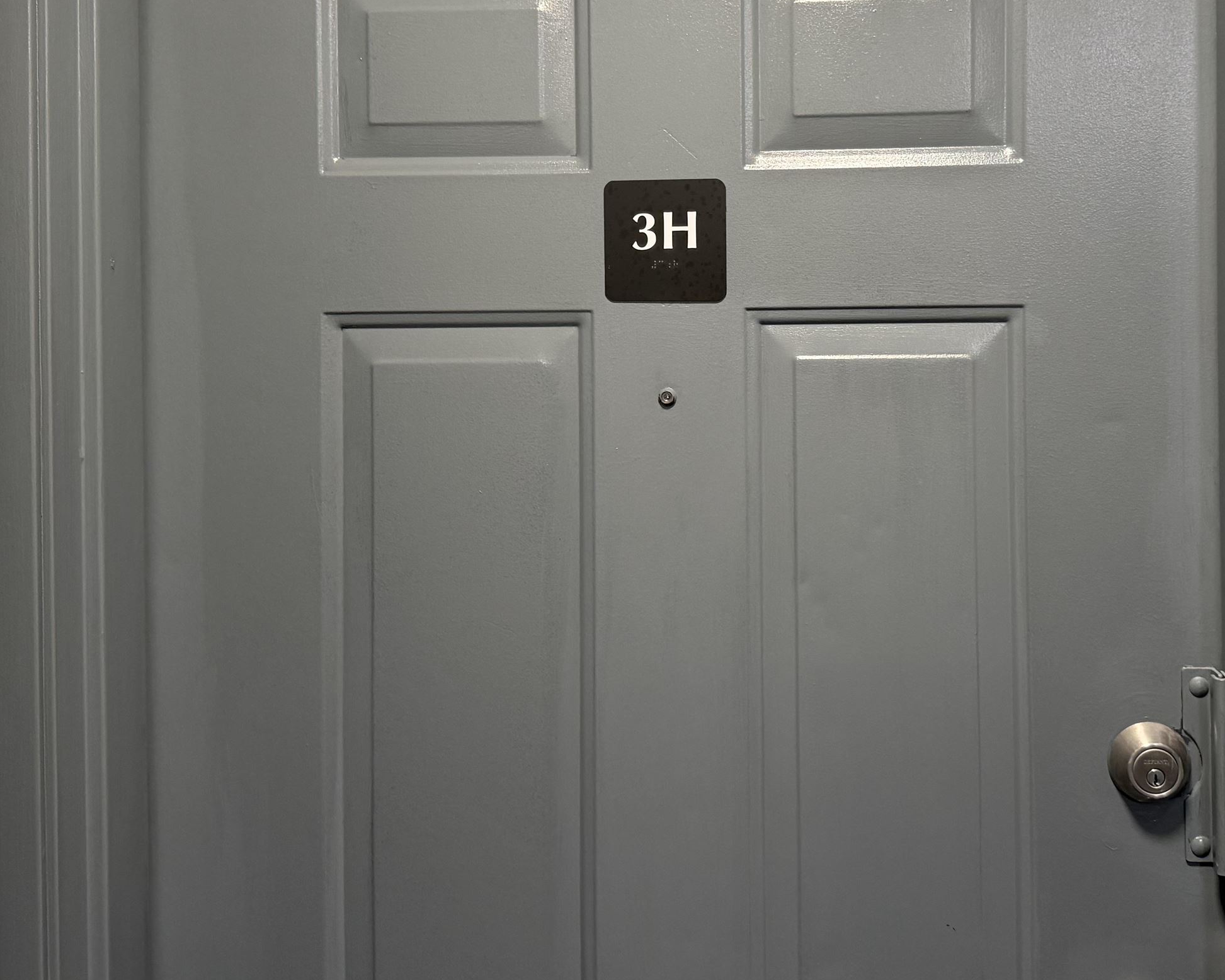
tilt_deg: +0.2
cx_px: 745
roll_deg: +0.5
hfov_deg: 48.7
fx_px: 1341
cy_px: 351
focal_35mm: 37
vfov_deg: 39.8
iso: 250
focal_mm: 6.76
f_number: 1.78
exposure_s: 1/60
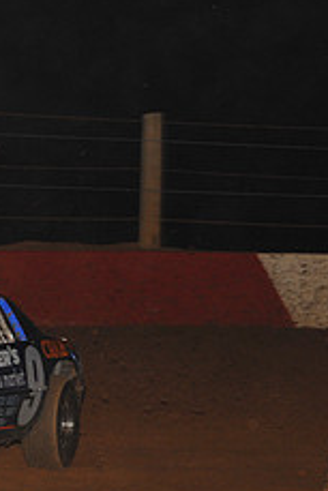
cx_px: -264
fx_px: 3452
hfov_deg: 5.4
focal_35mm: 253
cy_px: 349
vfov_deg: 8.1
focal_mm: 100
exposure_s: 1/250
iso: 640
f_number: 7.1
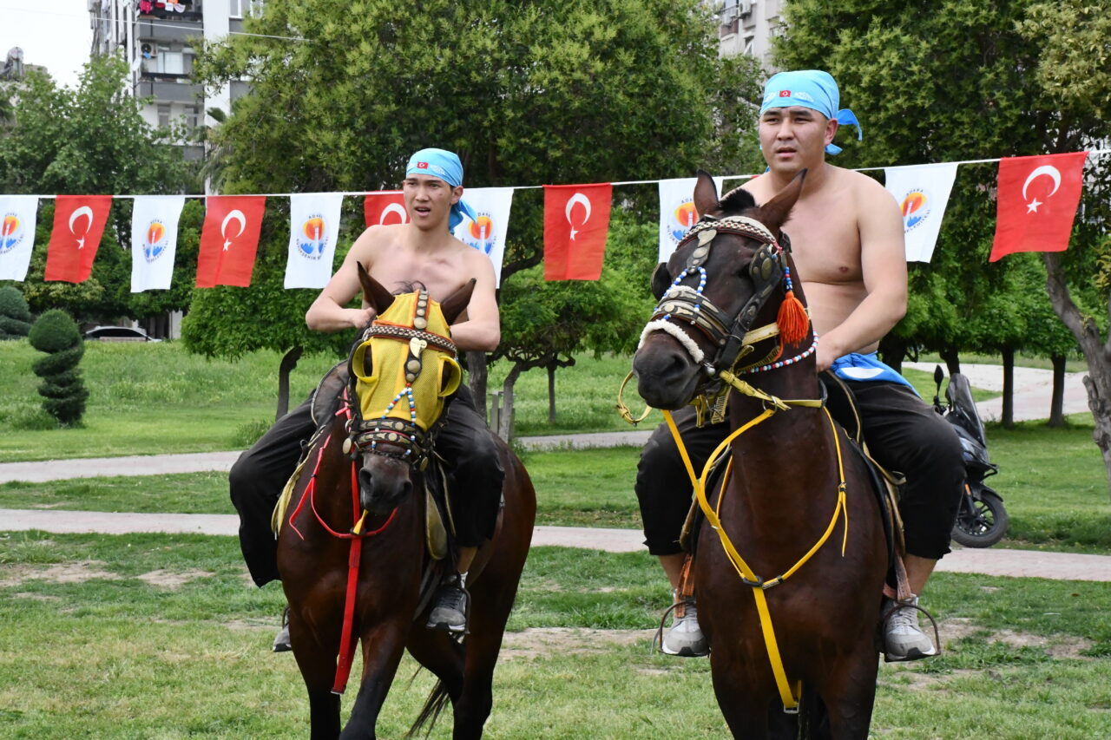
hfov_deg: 22.6
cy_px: 370
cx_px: 556
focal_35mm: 90
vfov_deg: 15.2
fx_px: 2777
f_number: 18
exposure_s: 1/1250
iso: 5000
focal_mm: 60
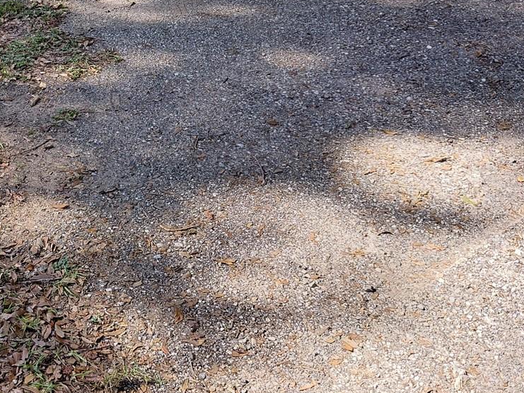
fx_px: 818
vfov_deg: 26.7
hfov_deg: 33.2
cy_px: 99
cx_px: 28
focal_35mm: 54
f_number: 1.8
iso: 50
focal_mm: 4.69
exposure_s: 1/497
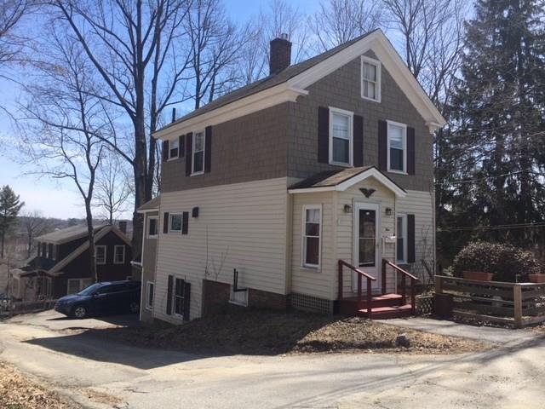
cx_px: 272
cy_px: 204
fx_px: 457
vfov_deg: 48.2
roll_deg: -1.1
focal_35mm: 29
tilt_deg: +5.3
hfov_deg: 61.7
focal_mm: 4.15
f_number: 2.2
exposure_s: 1/1261
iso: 25
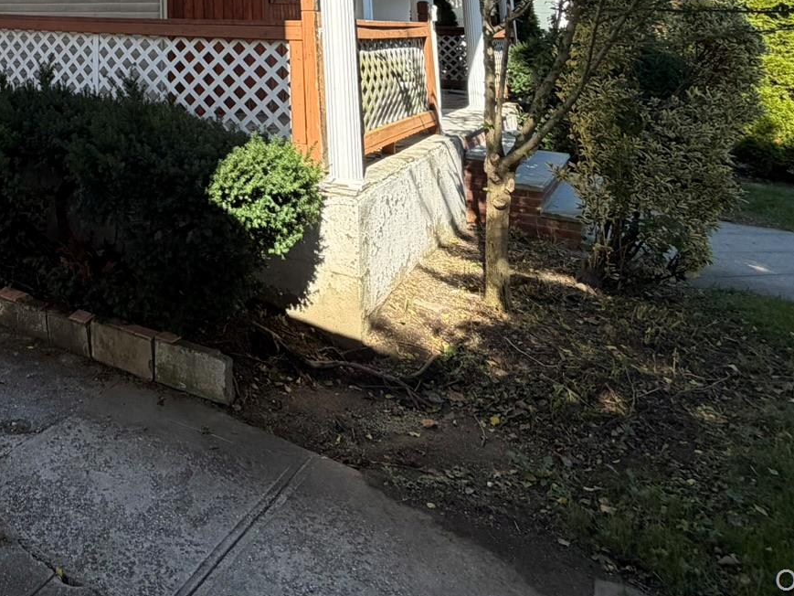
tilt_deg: +11.2
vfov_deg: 35.1
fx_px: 757
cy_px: -100
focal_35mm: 33
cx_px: 26
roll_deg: -0.4
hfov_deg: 47.4
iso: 40
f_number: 2.2
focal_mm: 2.22
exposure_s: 1/510
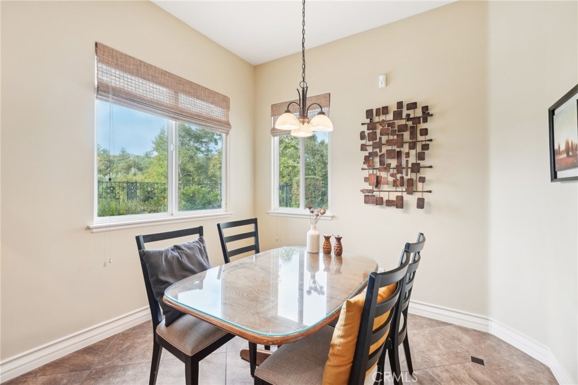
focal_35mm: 16
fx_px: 257
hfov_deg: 96.8
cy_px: 192
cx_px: 289
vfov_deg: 73.7
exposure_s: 1/20
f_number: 8
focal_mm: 16
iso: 400
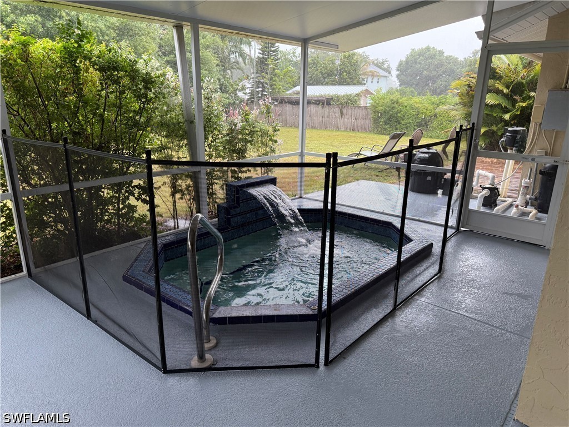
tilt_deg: -15.9
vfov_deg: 56.8
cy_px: 214
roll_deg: -1.5
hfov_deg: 71.6
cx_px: 284
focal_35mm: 24
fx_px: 394
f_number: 1.78
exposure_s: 1/172
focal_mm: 6.76
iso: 160
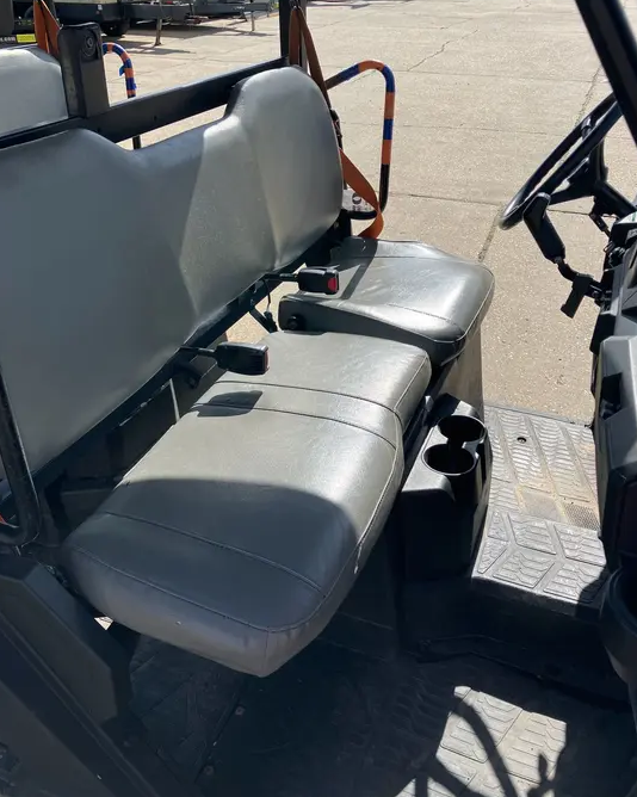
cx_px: 321
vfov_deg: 58.7
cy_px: 362
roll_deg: -0.3
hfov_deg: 48.5
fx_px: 707
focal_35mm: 30
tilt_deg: -29.2
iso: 32
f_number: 1.8
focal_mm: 3.99
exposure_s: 1/2114
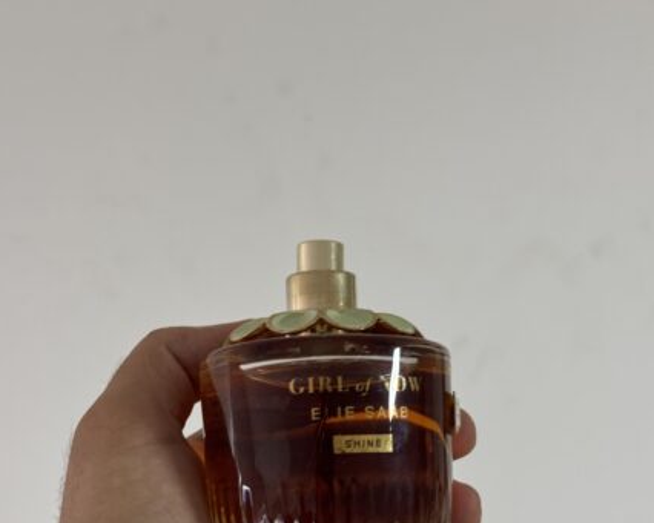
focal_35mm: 63
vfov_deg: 23.9
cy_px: 413
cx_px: 327
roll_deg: -0.5
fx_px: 1220
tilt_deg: -24.1
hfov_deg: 30.0
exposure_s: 1/50
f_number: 1.78
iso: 100
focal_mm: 6.76
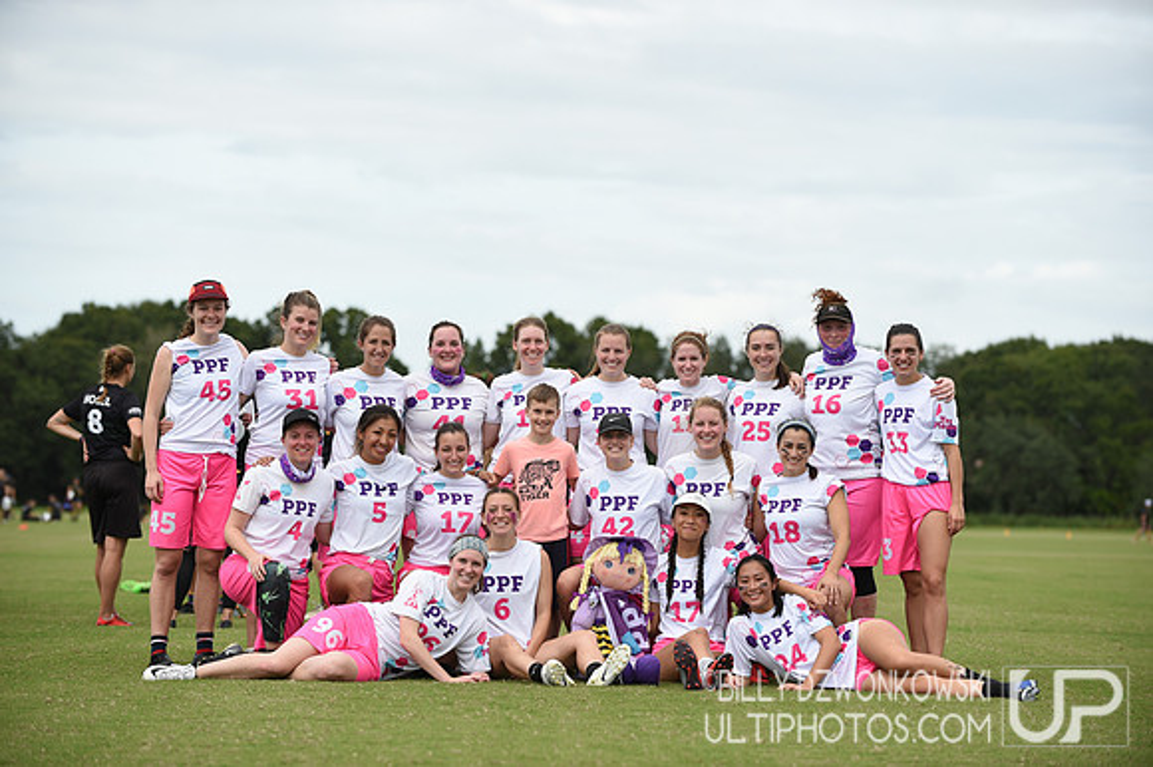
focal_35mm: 125
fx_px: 4001
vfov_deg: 11.0
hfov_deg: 16.4
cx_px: 576
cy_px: 384
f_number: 4.5
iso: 100
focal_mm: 125
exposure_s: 1/640
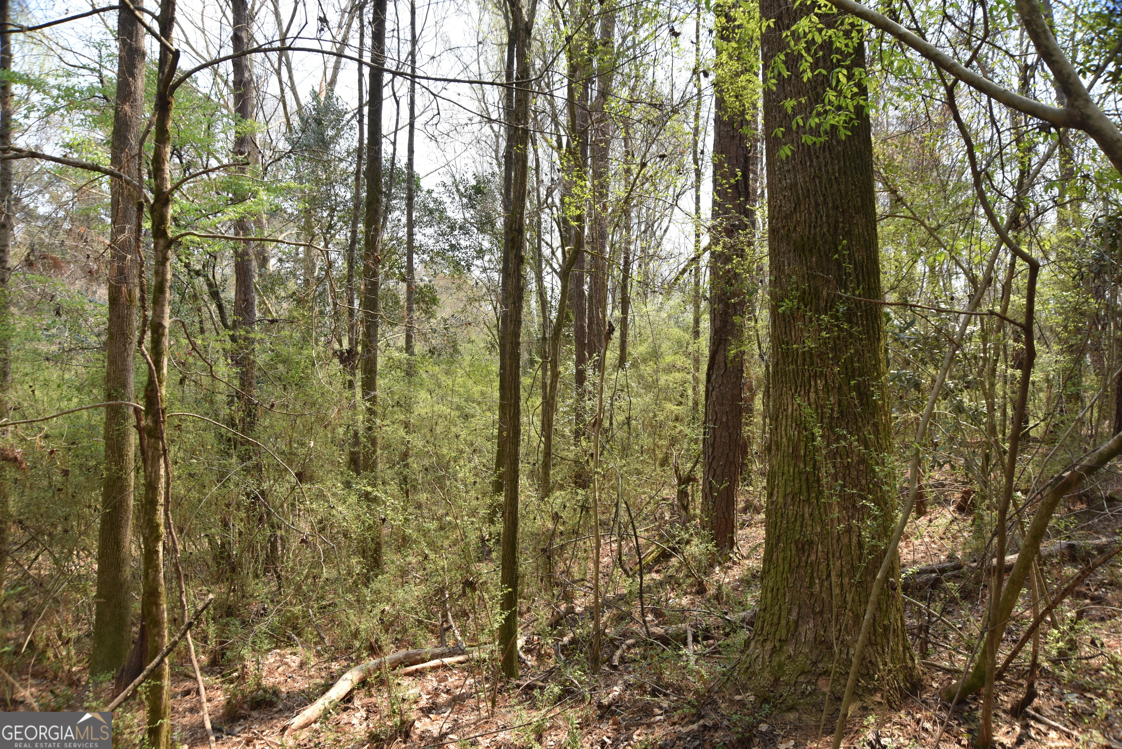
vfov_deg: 53.2
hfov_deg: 73.7
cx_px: 561
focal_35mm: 24
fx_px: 748
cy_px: 374
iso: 800
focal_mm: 24
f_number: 9
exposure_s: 1/320
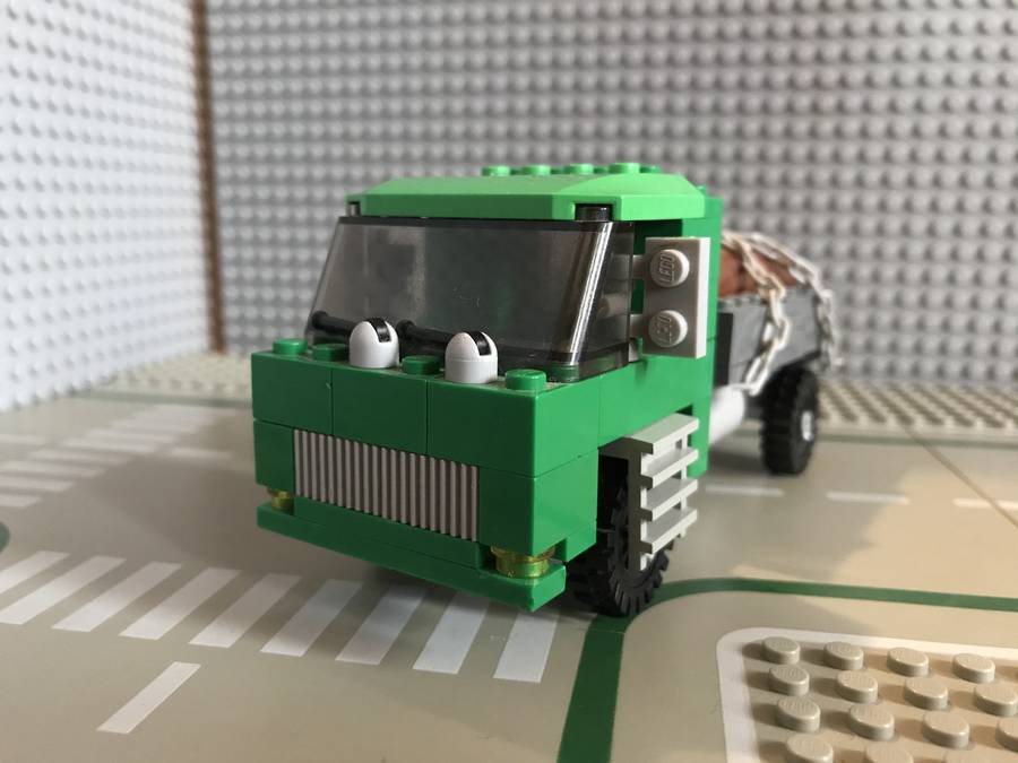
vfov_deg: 49.7
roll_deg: -0.6
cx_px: 509
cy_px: 382
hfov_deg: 63.4
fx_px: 823
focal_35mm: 28
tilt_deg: -10.7
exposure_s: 1/5
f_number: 1.8
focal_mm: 3.99
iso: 100
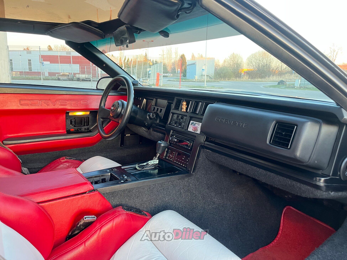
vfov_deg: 53.1
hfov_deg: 67.3
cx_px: 174
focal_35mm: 26
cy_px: 130
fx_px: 261
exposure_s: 1/56
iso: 500
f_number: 1.6
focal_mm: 5.1
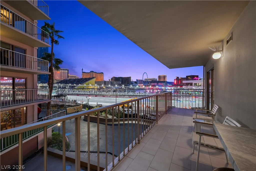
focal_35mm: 14
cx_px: 128
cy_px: 86
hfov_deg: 104.2
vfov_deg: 81.2
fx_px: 100
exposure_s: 1/1.25
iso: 800
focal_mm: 14
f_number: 10
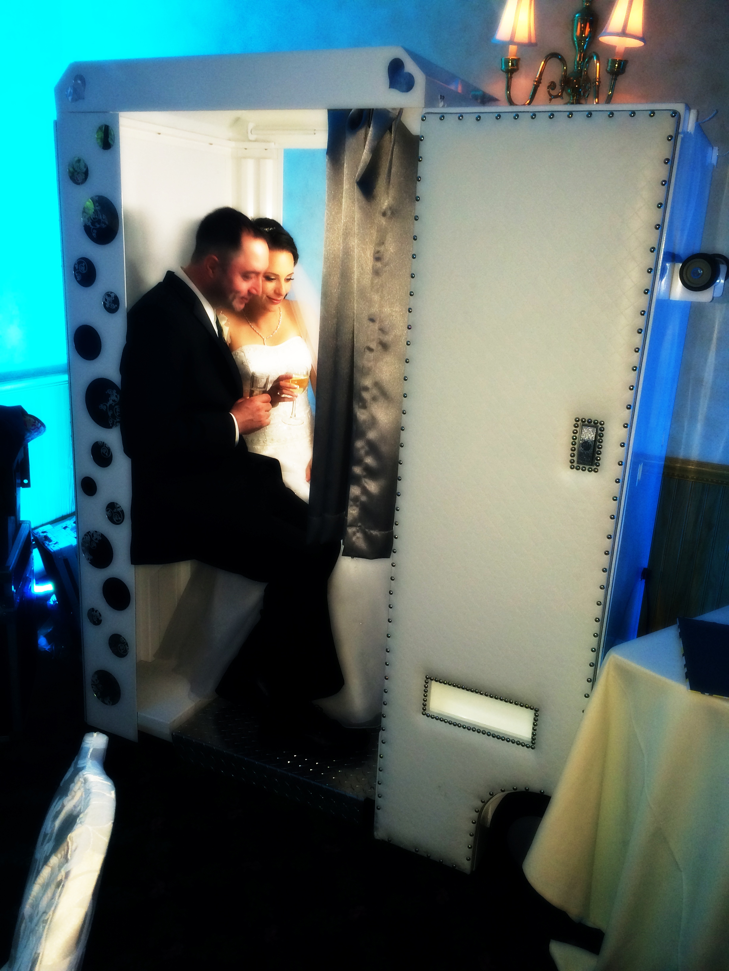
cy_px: 486
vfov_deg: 60.0
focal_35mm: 30
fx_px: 842
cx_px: 364
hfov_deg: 46.8
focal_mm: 4.12
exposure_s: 1/24
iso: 125
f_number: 2.2
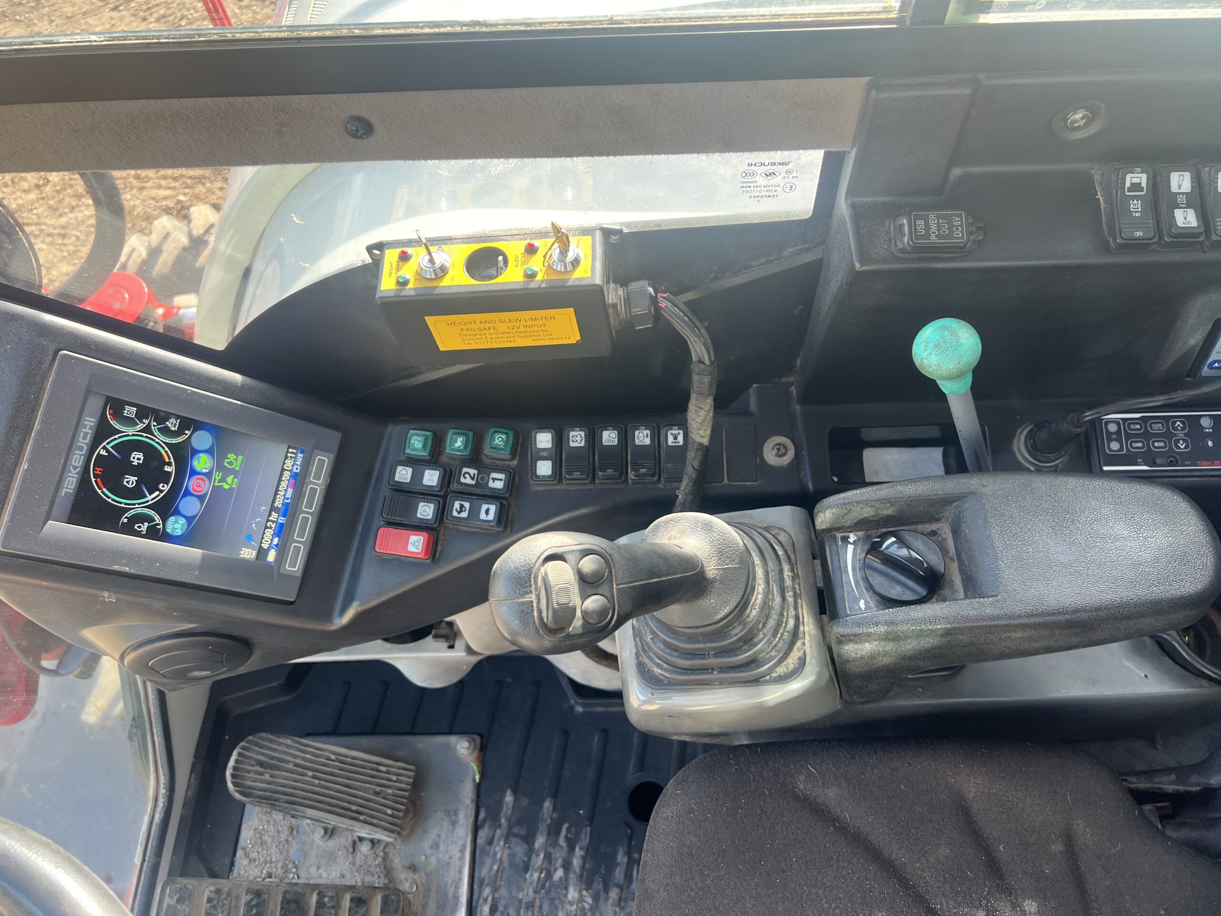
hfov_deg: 67.3
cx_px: 610
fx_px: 917
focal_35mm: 26
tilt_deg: -60.9
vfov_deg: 53.1
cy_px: 458
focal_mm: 5.7
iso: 64
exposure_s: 1/164
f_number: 1.5
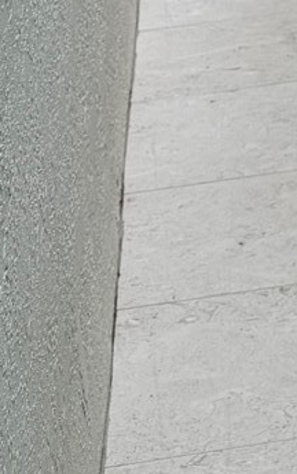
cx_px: 455
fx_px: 1526
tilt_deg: -9.5
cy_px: -364
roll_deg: +5.1
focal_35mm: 118
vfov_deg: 15.4
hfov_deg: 10.7
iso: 80
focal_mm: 6.76
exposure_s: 1/900
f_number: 1.78
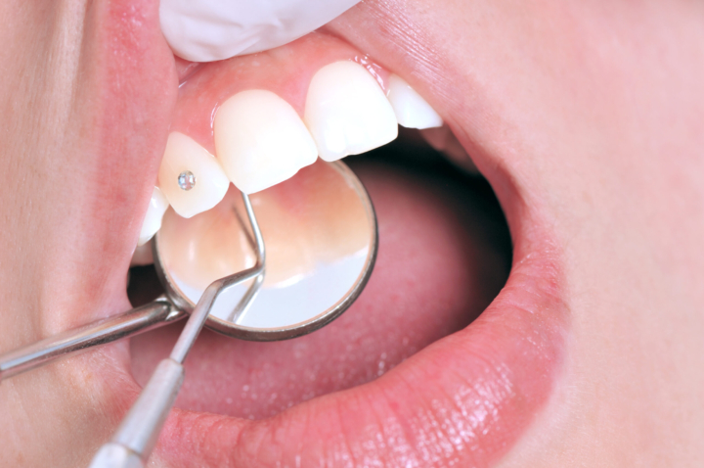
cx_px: 352
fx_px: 3076
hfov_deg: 13.1
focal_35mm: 158
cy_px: 234
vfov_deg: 8.7
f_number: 10
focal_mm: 105
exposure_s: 1/125
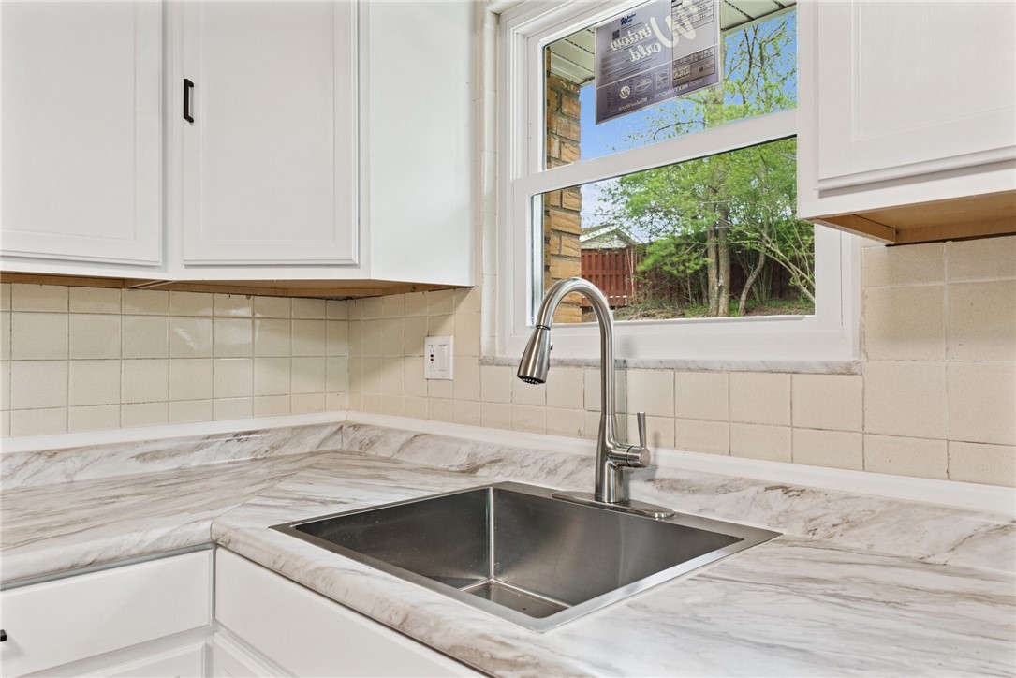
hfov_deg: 73.7
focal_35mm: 24
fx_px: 677
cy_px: 339
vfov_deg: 53.2
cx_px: 508
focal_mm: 24
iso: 50
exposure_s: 1/4
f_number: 11
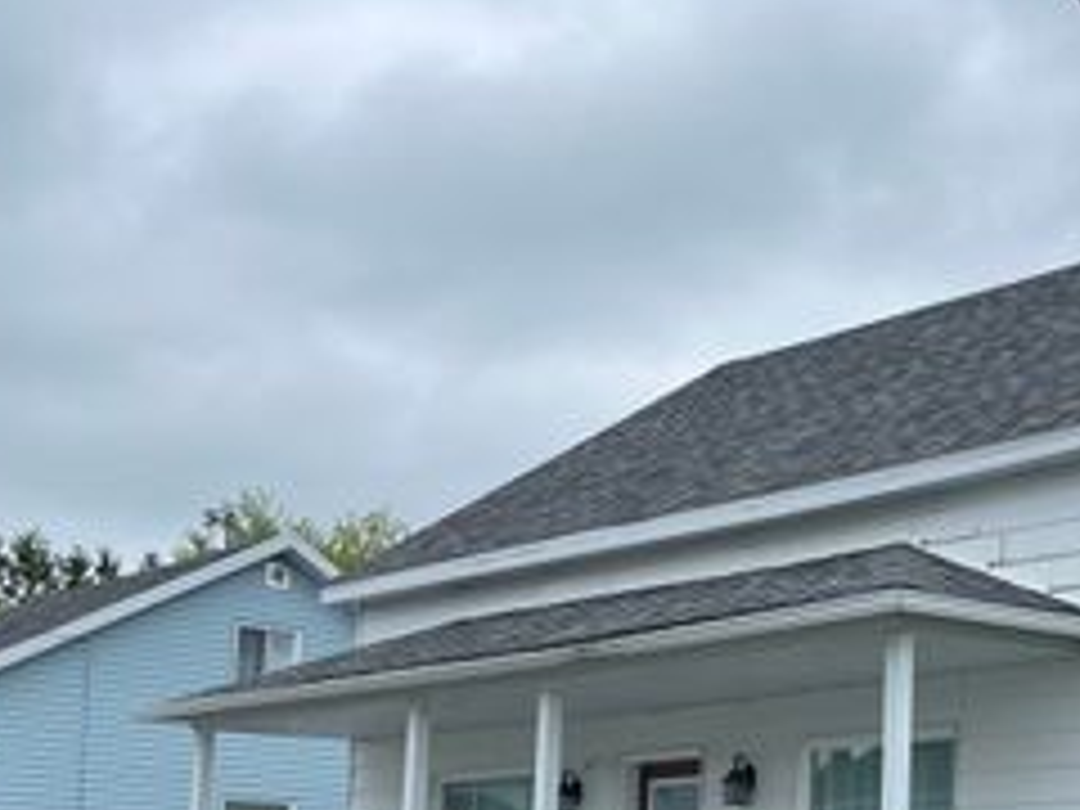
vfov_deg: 22.0
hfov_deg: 28.5
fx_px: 2028
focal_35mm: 65
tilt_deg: +6.9
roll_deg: -0.7
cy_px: 738
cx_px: 999
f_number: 1.6
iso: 50
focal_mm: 5.1
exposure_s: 1/1517
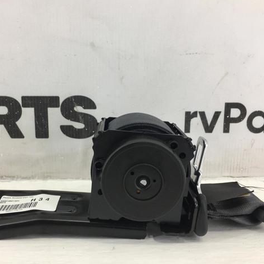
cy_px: 130
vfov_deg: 47.2
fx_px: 302
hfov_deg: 47.1
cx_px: 116
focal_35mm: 35
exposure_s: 1/50
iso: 32
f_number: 2.2
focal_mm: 4.15
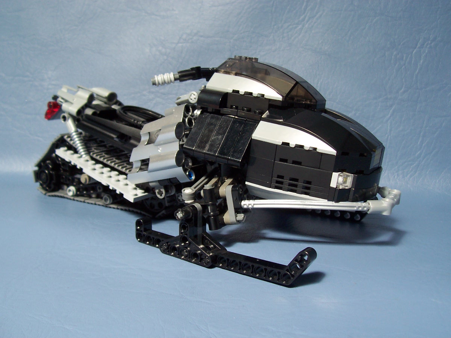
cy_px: 169
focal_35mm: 37
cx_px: 226
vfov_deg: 38.7
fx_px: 482
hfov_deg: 50.1
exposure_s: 1/350
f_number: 2.8
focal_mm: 5.6
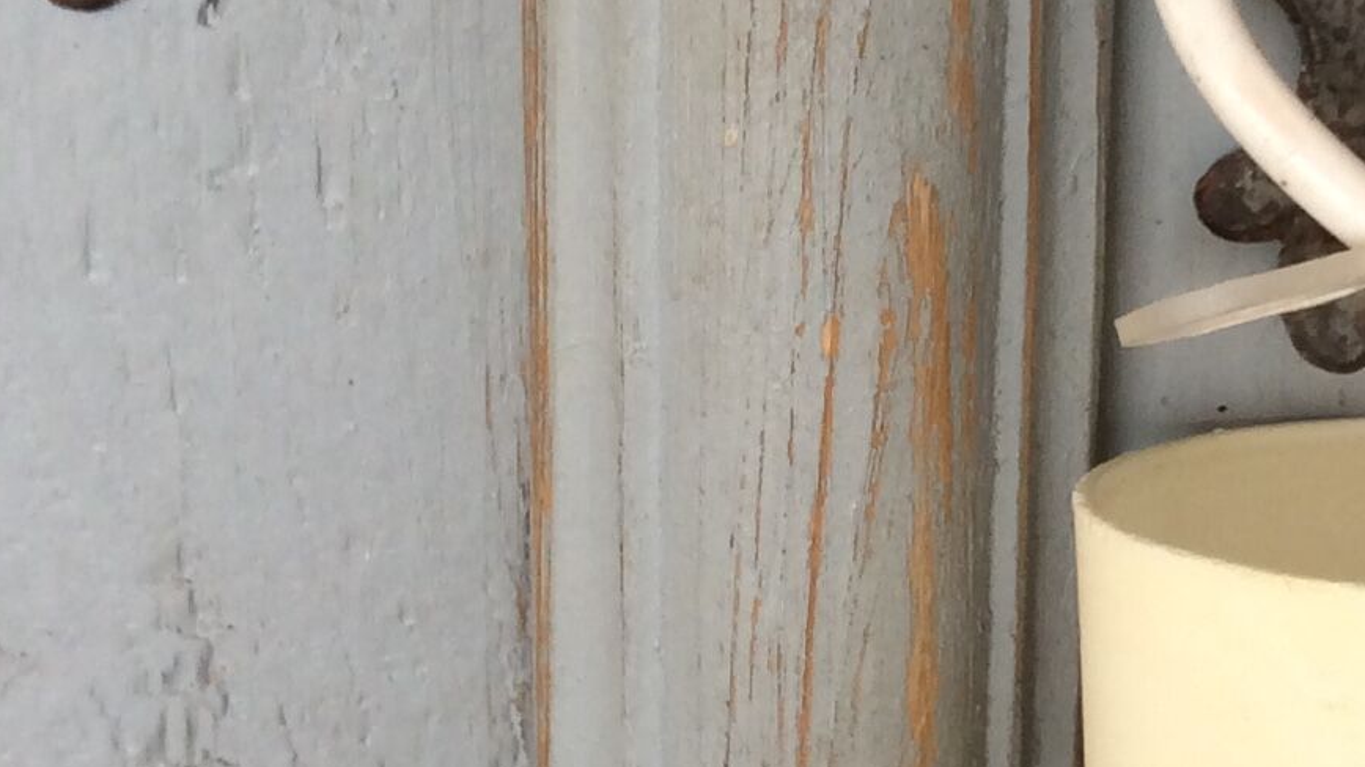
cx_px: 1039
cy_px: 437
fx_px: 3764
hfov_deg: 20.4
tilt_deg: -23.4
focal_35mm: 104
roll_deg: -0.8
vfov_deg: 11.6
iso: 32
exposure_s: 1/25
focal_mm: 3.3
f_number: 2.4
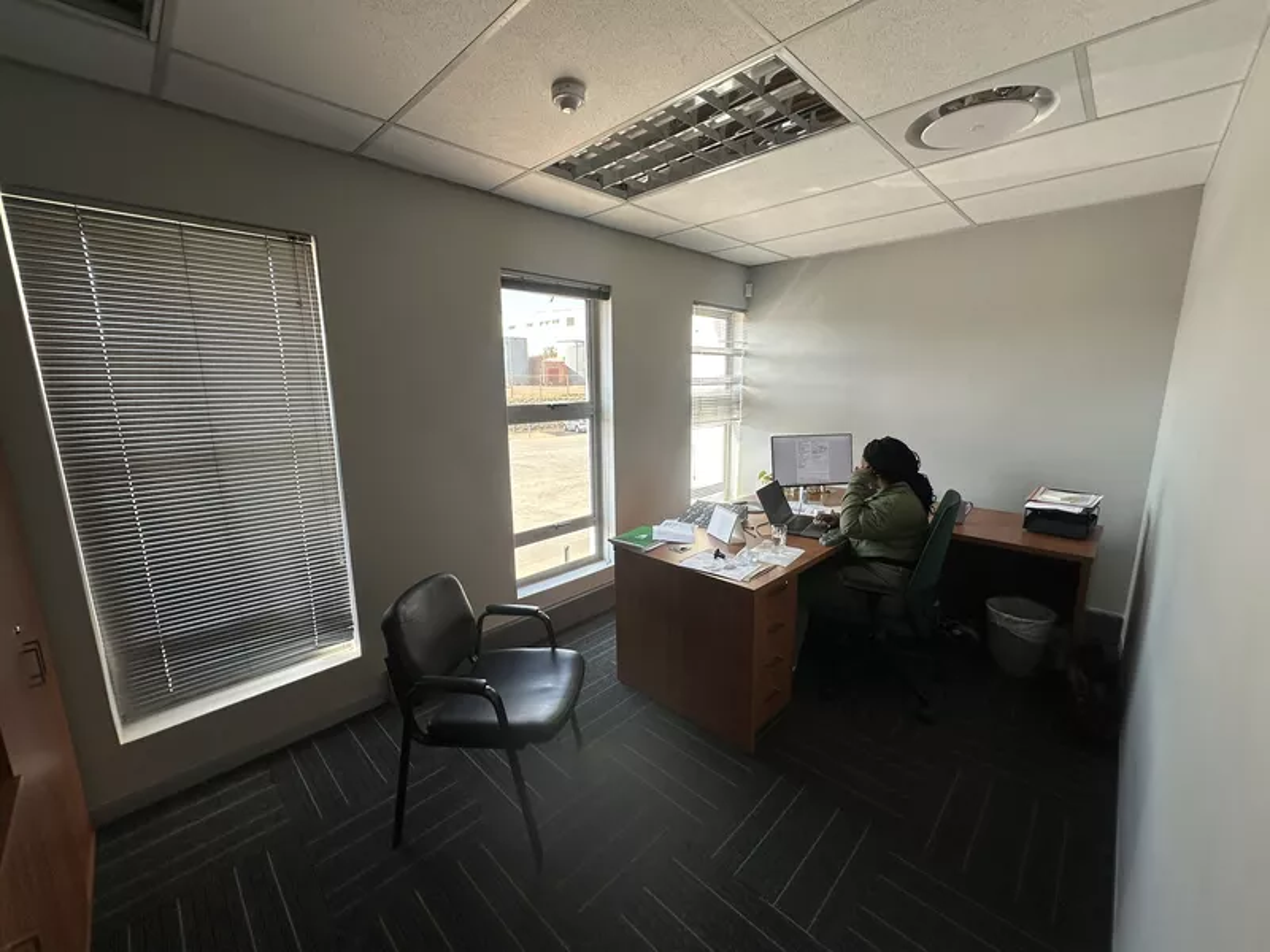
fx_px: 514
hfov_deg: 102.1
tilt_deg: -10.2
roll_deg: +0.4
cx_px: 635
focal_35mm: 14
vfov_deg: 85.7
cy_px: 476
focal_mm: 2.22
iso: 40
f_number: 2.2
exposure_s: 1/133
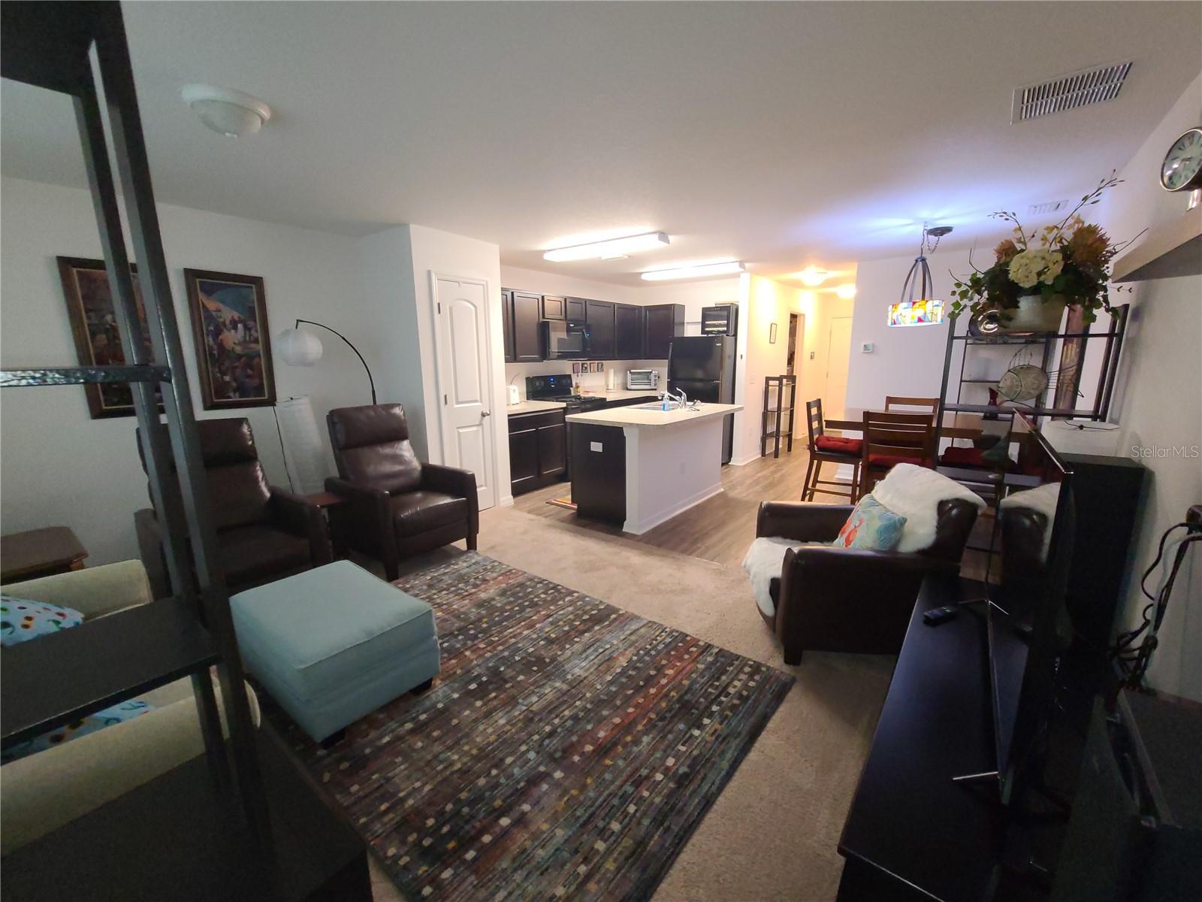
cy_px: 451
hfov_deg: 106.2
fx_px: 451
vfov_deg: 89.9
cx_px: 601
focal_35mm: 13
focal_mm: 2.2
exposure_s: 1/39
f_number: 2.2
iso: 320
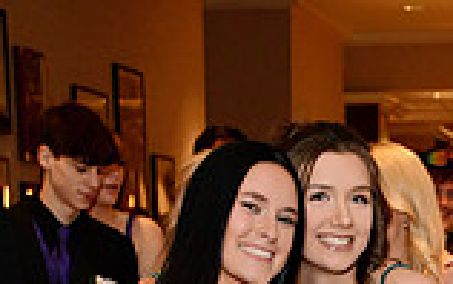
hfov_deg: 11.1
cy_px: 577
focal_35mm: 189
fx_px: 2335
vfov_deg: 6.7
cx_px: 347
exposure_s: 1/125
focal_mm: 65
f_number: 7.1
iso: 2500
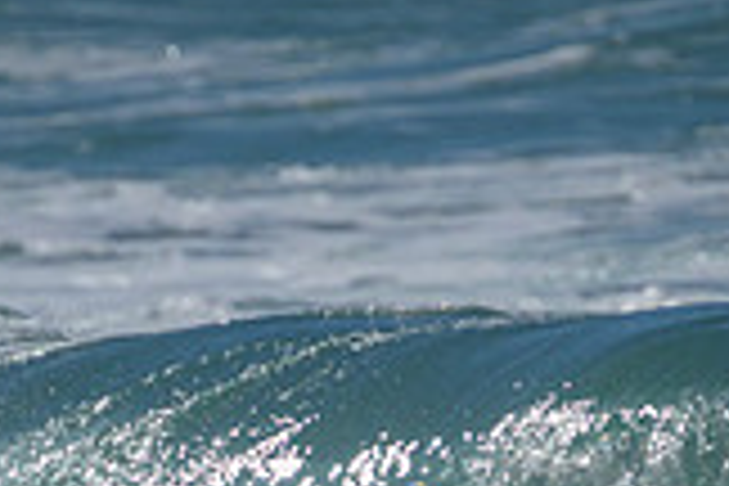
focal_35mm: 2862
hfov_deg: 0.7
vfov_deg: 0.5
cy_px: 844
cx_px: 270
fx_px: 57951
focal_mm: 800
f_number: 11
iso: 1250
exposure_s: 1/2000
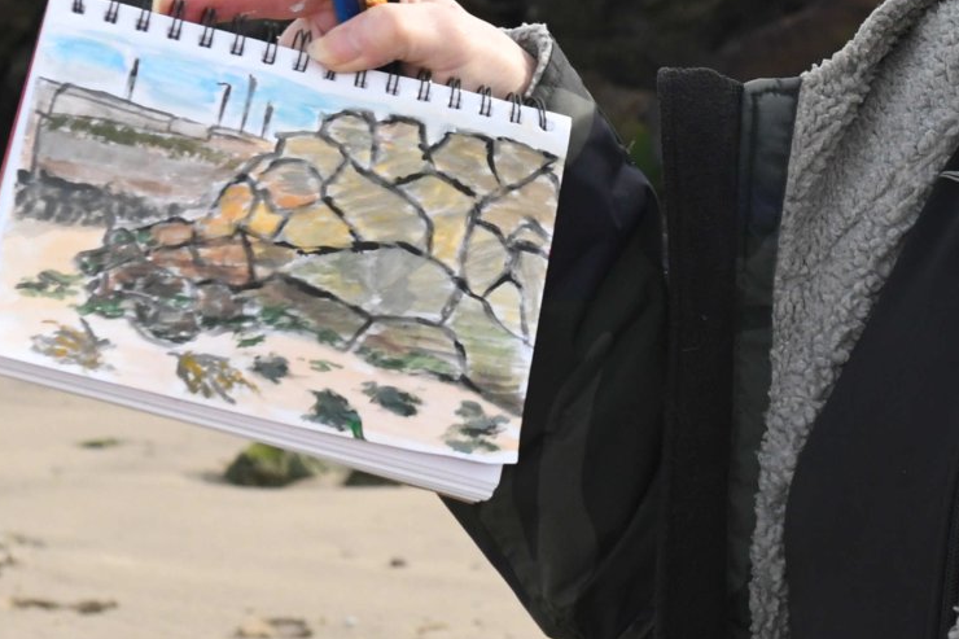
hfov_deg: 12.3
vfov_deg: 8.2
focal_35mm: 166
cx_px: 781
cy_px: 64
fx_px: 4421
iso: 1600
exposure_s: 1/2500
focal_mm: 40
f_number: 5.6
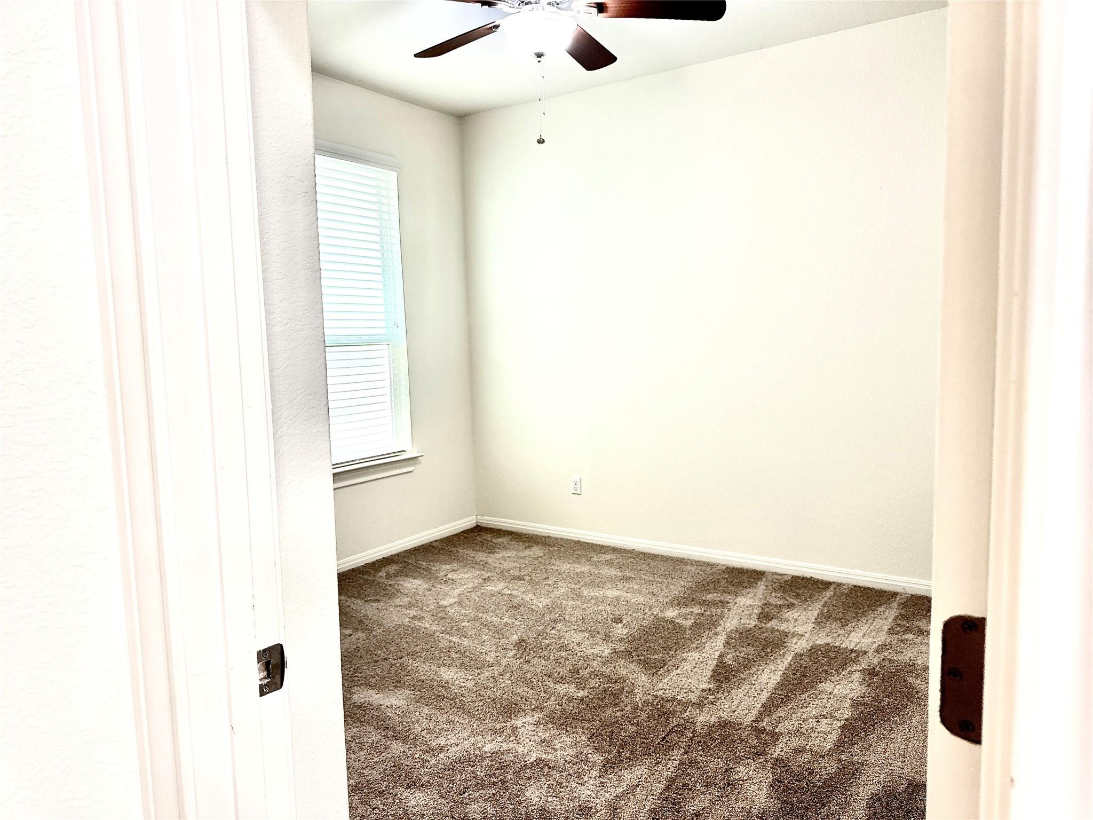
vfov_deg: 56.8
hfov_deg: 71.6
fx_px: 758
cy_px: 410
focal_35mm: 24
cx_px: 546
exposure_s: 1/60
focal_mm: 6.76
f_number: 1.78
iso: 160
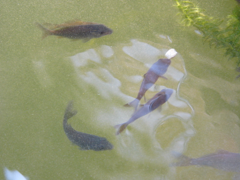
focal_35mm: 86
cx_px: 120
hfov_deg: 22.8
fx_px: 596
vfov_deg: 17.1
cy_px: 89
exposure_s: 1/60
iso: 150
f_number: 2.8
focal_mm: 14.1
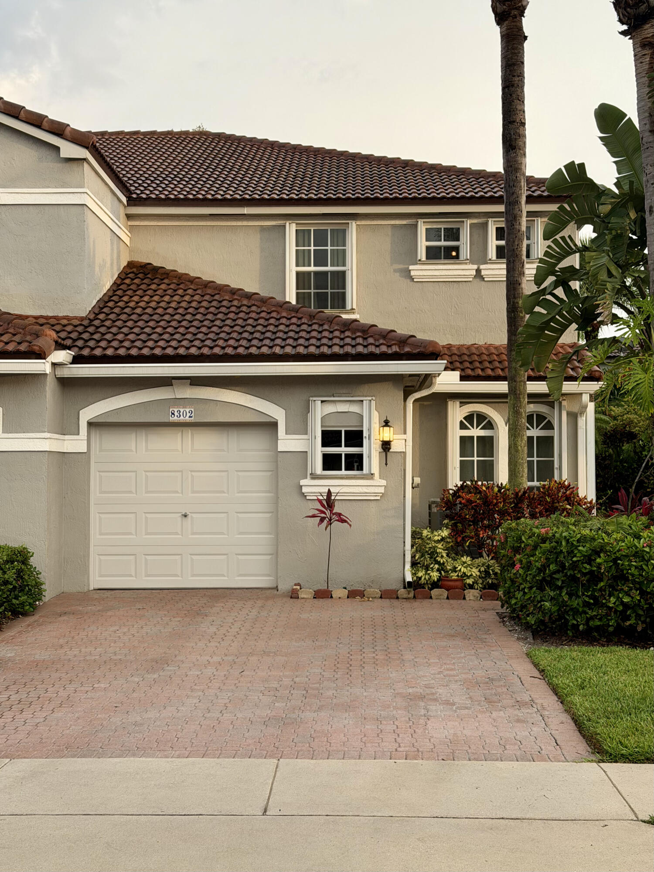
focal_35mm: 48
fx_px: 1209
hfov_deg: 30.3
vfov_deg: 39.7
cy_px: 436
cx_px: 327
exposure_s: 1/496
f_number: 1.78
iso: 64
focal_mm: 6.76
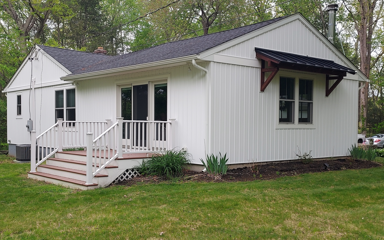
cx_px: 193
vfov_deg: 47.4
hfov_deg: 70.4
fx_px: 272
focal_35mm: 26
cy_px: 142
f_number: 1.8
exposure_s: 1/270
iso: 40
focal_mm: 4.6
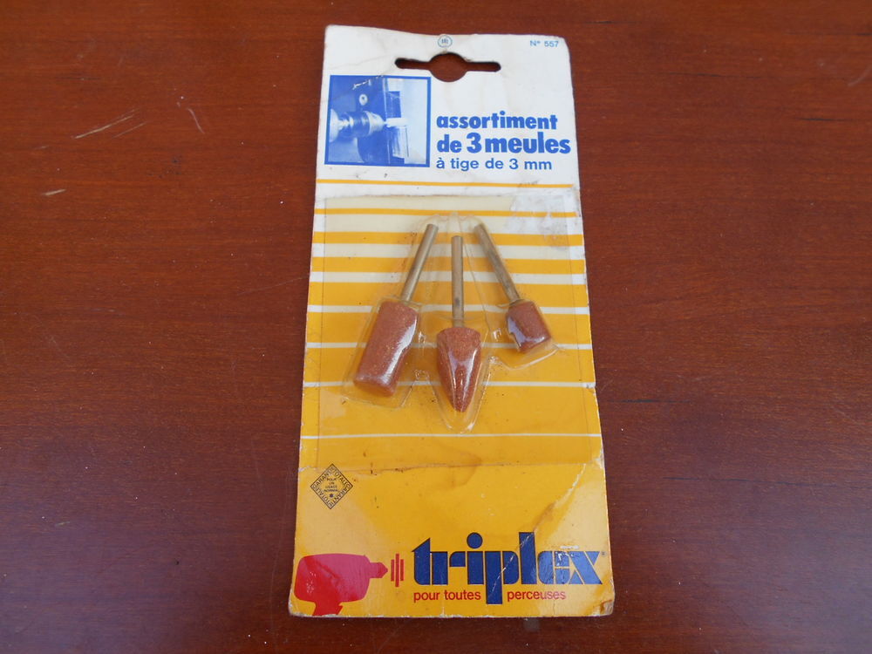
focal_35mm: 26
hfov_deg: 67.3
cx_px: 436
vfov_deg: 53.1
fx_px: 655
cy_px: 327
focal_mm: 4.6
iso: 80
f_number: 3.2
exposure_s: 1/80
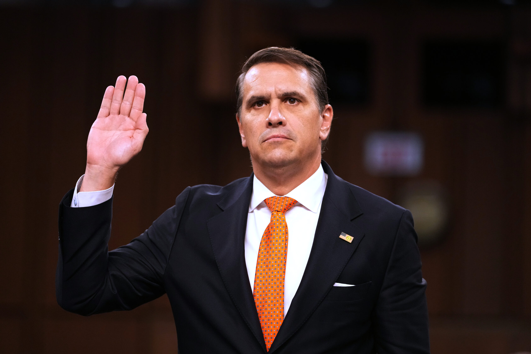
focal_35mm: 165
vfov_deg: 8.3
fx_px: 2434
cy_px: 177
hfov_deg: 12.5
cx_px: 266
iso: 4000
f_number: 2.8
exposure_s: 1/500
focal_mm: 165
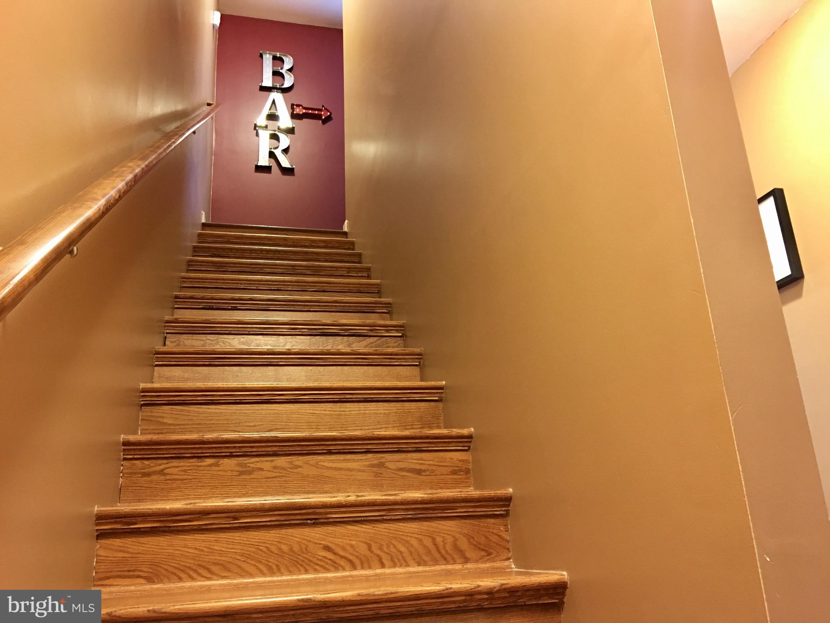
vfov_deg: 48.2
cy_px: 312
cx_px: 415
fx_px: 695
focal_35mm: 29
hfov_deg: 61.7
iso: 50
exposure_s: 1/4
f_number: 2.2
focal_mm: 4.15
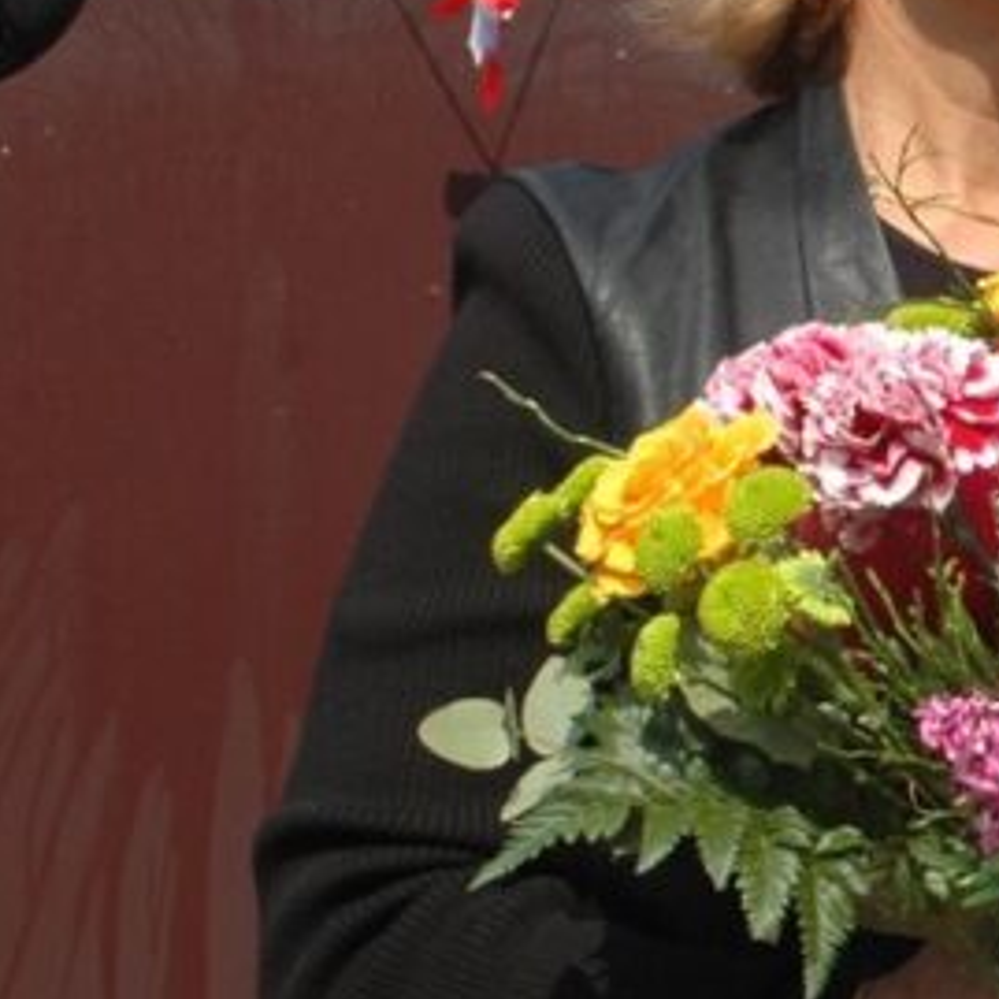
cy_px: 258
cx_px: 1471
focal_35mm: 204
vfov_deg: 8.6
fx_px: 6661
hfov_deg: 8.4
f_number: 13
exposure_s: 1/160
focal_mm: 42
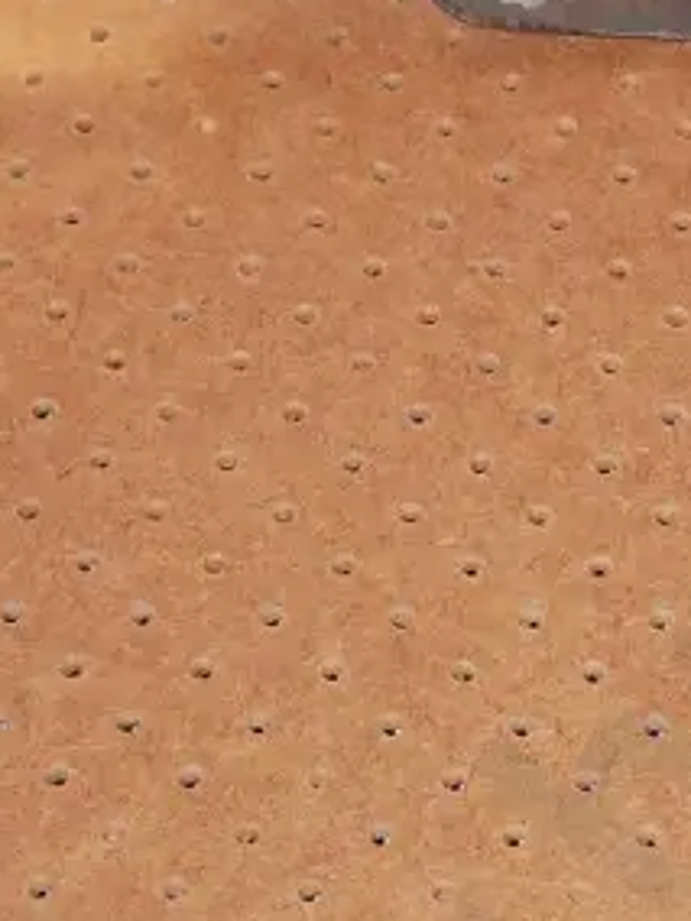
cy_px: 263
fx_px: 5376
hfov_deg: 7.2
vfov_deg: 9.8
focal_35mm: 202
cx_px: 1053
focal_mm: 28
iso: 3200
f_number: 4.7
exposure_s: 1/160
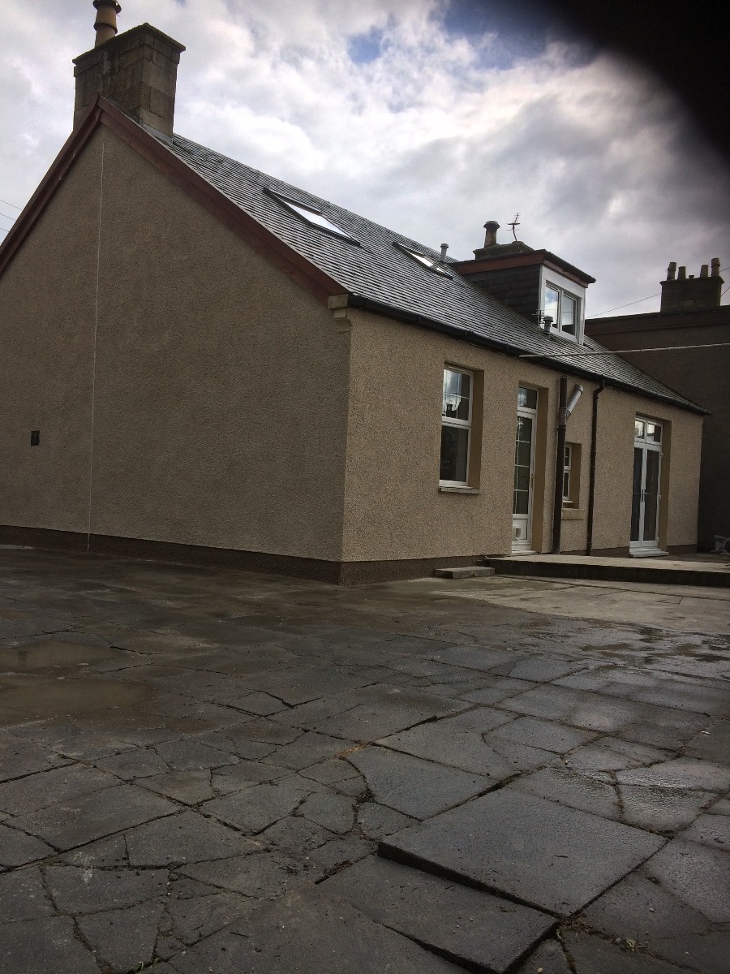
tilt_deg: -0.1
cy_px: 487
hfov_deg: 48.2
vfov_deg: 61.7
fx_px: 815
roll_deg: -2.4
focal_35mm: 29
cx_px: 365
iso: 32
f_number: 2.2
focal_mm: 4.15
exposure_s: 1/1866
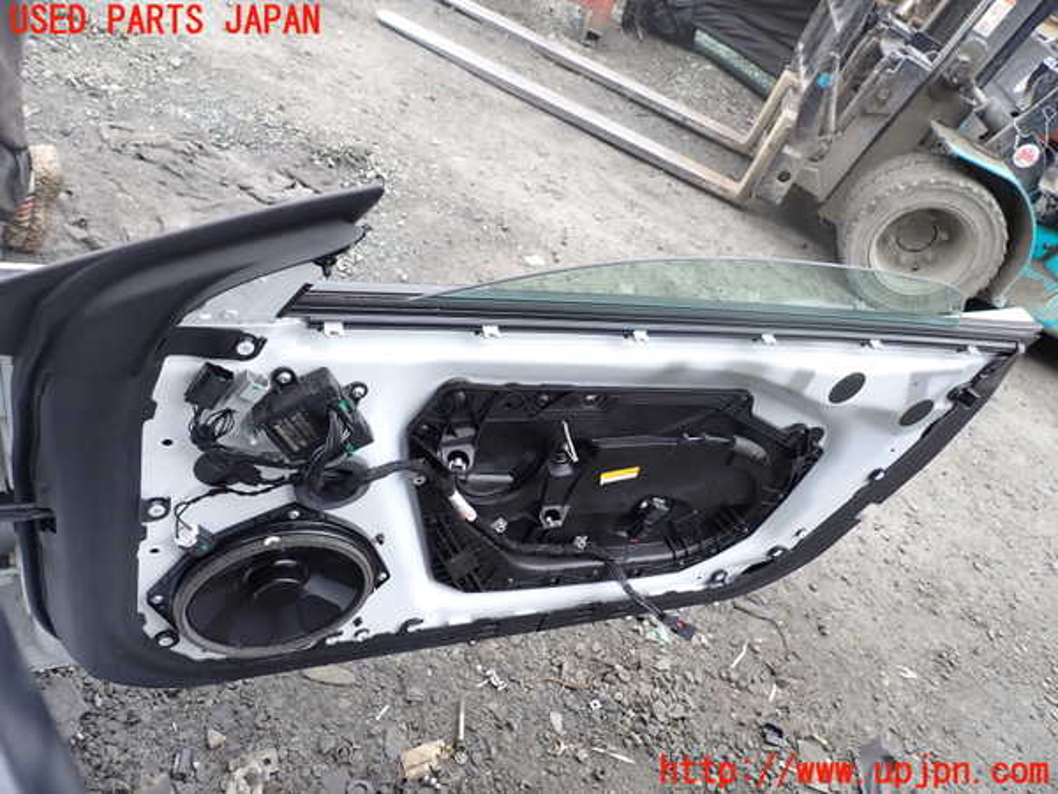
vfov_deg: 54.9
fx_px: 764
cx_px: 529
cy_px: 397
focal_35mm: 25
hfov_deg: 69.4
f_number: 2.8
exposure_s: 1/125
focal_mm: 4.5
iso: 100
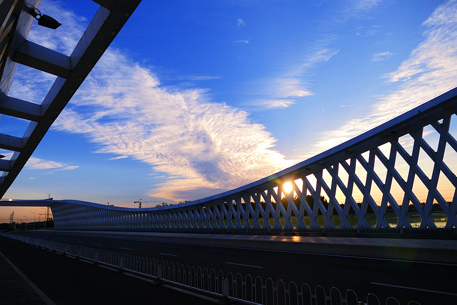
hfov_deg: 71.5
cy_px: 152
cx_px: 228
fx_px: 317
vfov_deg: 51.3
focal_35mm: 25
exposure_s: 1/1300
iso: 125
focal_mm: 9.12
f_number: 2.8
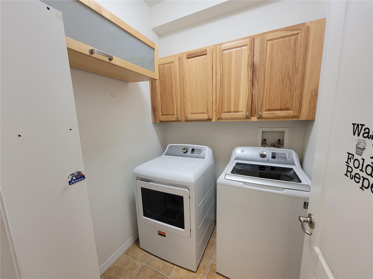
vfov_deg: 89.9
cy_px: 140
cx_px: 186
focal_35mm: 13
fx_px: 140
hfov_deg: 106.2
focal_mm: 2.2
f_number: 2.2
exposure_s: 1/60
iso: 160
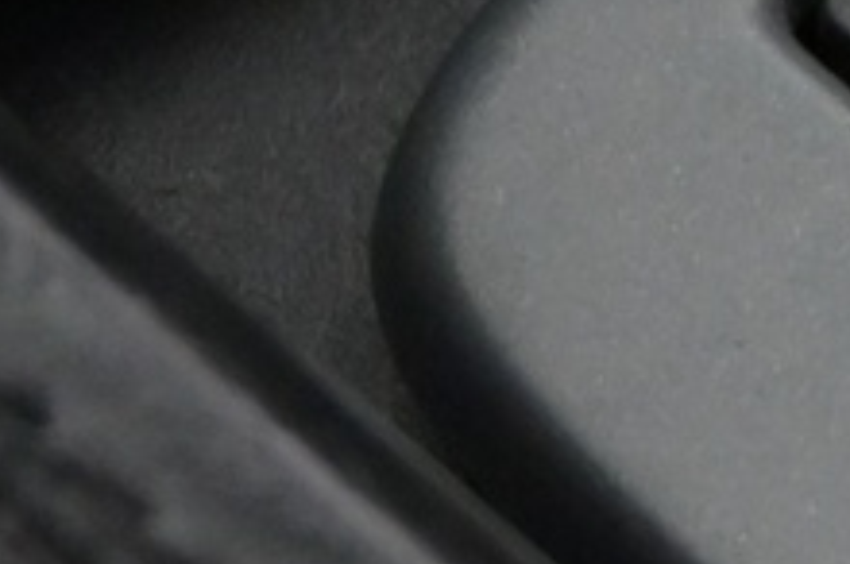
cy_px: -166
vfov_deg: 3.6
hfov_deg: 5.5
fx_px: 8865
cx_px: 1182
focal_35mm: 376
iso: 4000
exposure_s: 1/50
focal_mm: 34
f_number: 5
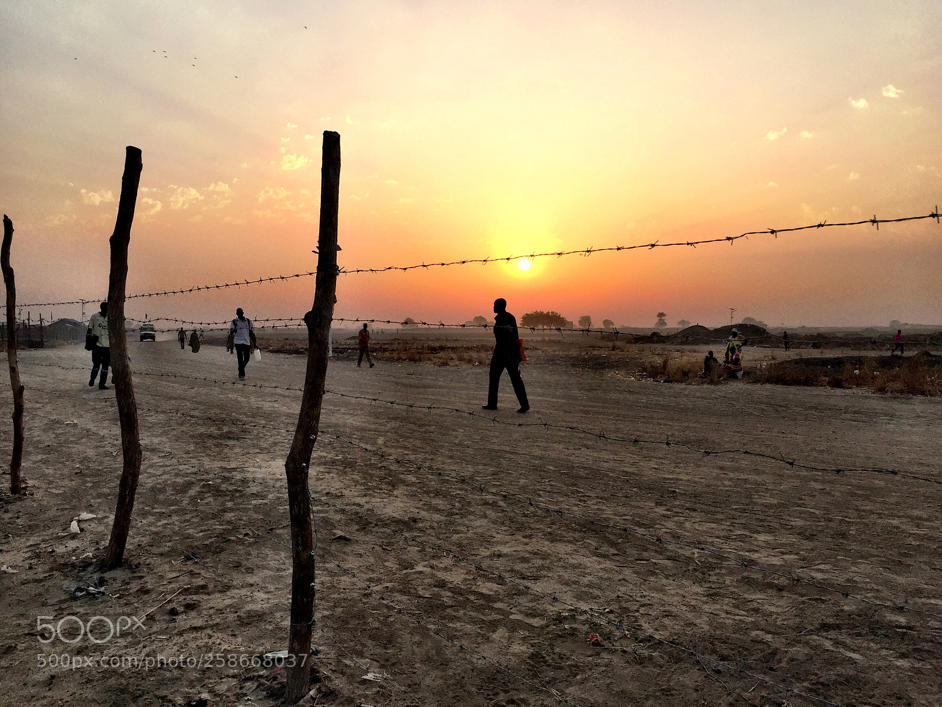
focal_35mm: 29
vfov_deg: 48.2
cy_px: 354
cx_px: 471
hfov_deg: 61.7
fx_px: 789
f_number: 2.2
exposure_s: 1/920
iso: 32
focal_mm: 4.15
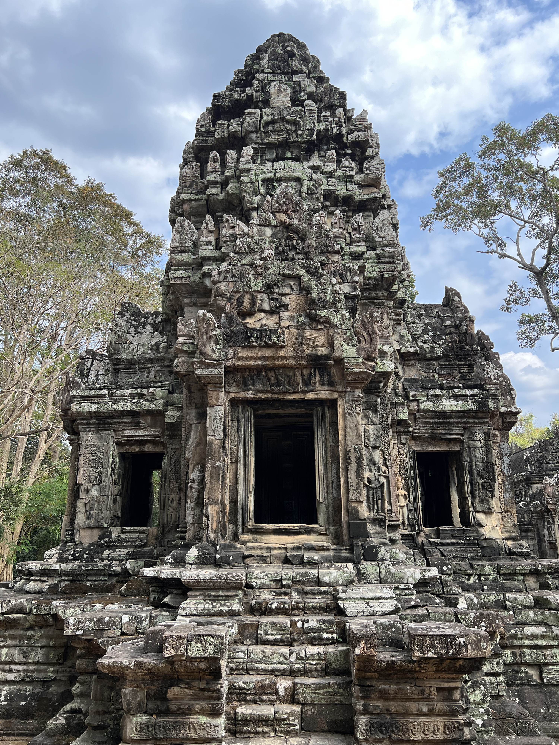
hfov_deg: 53.1
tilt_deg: +17.3
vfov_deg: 67.3
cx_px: 280
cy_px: 372
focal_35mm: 26
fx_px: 560
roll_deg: +0.0
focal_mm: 5.7
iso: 50
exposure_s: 1/982
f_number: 1.5
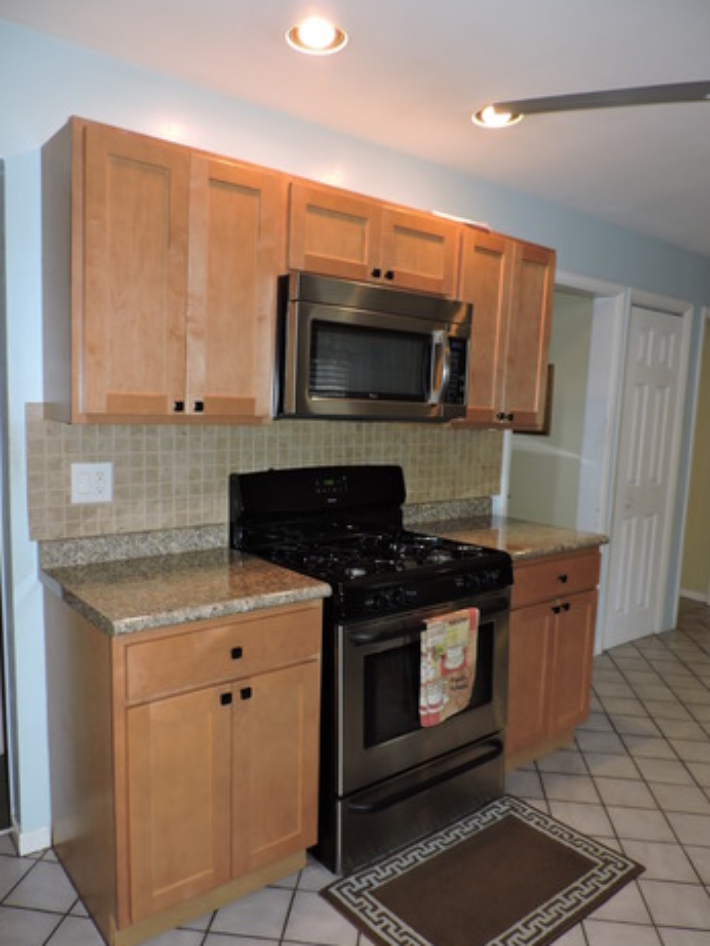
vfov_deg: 69.4
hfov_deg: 54.9
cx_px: 345
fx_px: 683
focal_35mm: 25
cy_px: 484
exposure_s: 1/30
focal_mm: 4.3
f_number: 3
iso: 200
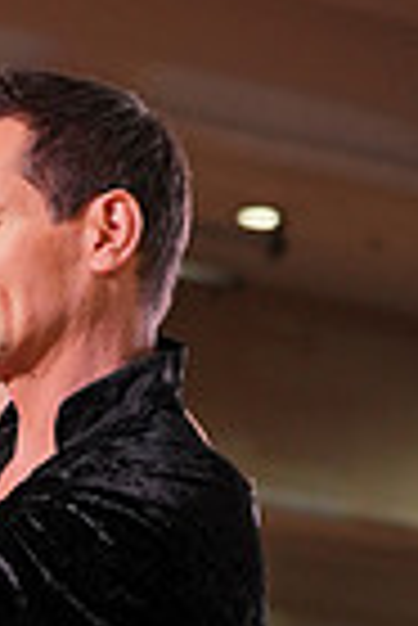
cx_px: -330
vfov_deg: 6.2
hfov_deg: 4.2
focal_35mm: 325
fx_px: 5646
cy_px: 1184
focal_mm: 78
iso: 1250
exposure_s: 1/400
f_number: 4
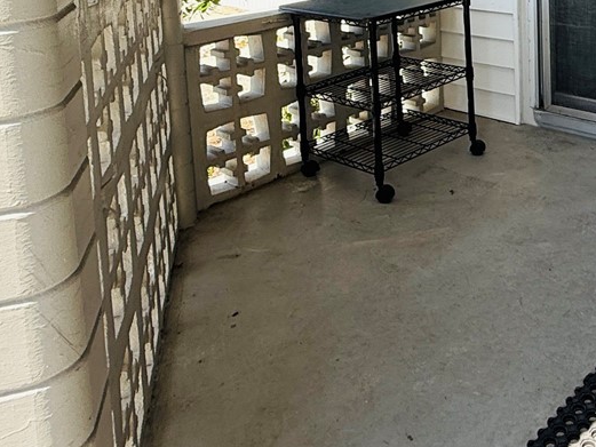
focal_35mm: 43
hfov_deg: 40.3
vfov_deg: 29.7
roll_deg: +2.4
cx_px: 545
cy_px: -65
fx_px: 741
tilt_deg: -3.9
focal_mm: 2.22
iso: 64
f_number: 2.2
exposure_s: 1/365
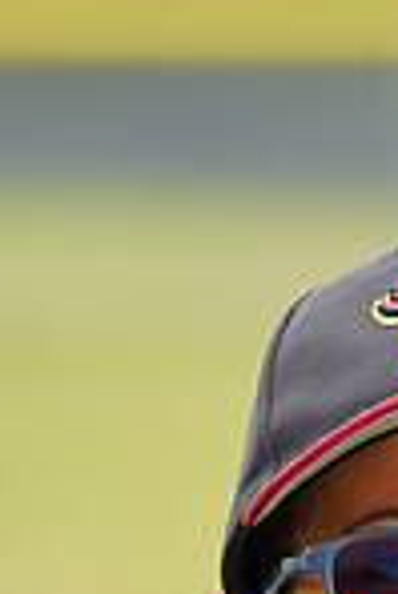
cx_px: 392
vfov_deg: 2.0
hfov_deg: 1.3
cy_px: 1112
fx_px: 17404
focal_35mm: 1052
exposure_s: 1/250
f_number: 6.3
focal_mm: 268
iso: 100
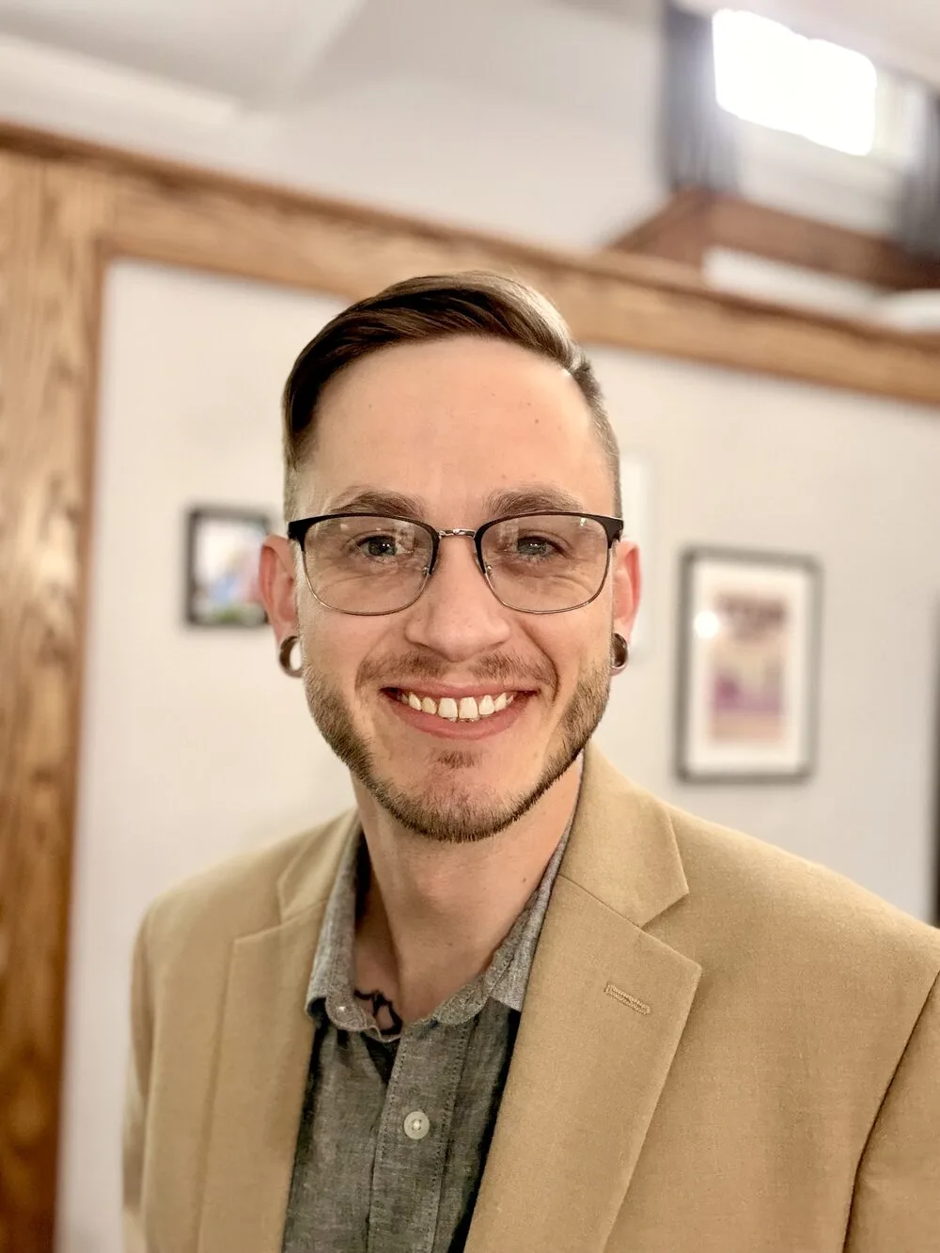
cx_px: 470
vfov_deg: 60.0
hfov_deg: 46.8
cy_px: 626
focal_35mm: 30
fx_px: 1086
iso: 640
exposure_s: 1/30
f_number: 1.9
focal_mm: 2.71
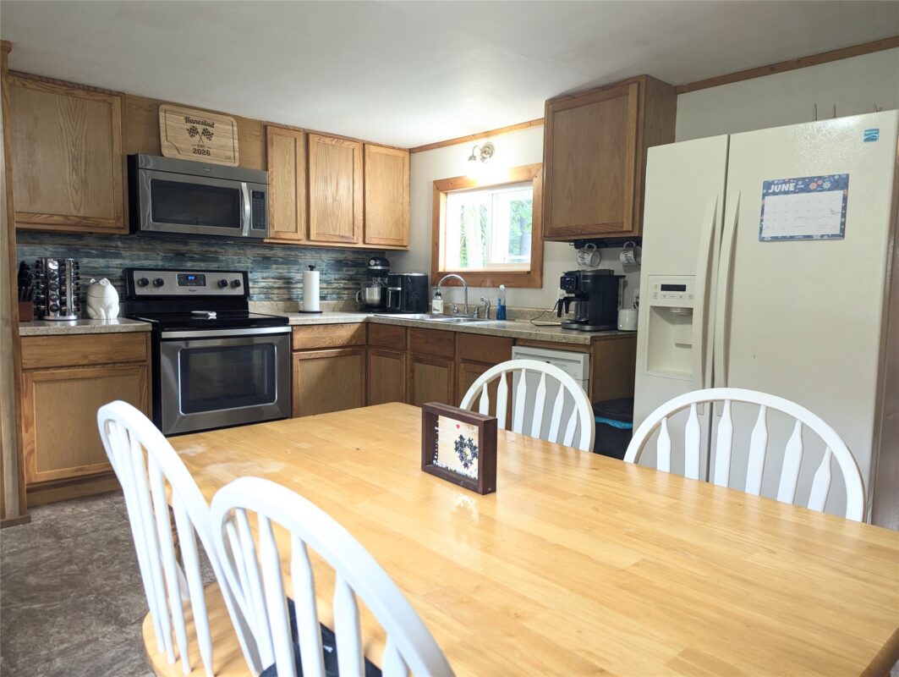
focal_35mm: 24
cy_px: 338
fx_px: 624
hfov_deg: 71.5
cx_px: 450
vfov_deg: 56.9
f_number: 1.85
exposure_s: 1/60
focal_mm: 6.81
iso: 324
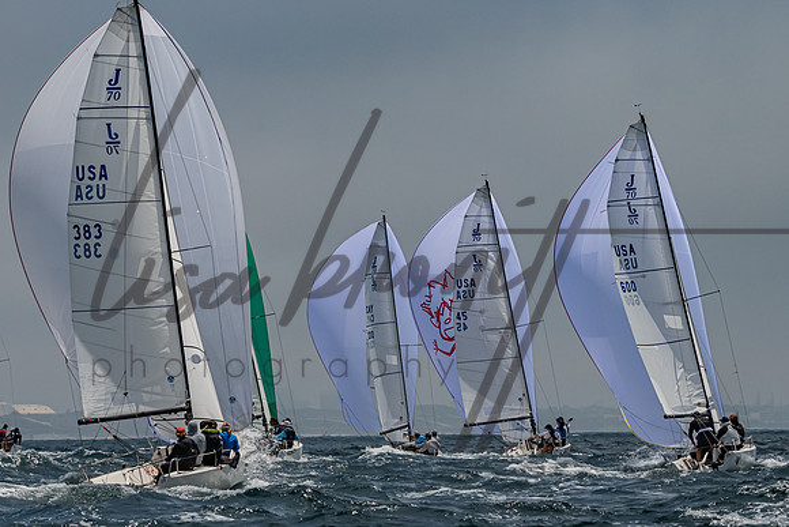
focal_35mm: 232
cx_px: 226
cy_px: 244
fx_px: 5077
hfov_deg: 8.9
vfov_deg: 5.9
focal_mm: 125
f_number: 6.3
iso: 400
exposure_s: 1/4000
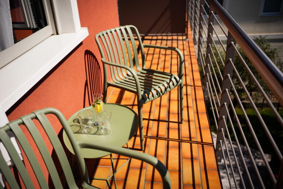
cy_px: 94
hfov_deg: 58.7
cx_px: 142
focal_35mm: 32
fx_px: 252
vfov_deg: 41.1
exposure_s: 1/5000
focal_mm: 32
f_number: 2.8
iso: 100
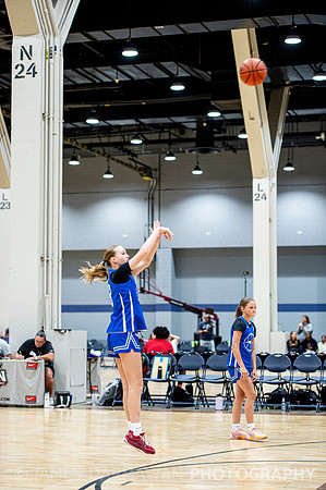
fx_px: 1157
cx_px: 163
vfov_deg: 23.9
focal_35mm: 85
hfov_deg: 16.0
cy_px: 245
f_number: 2.8
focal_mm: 85
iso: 2500
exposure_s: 1/320
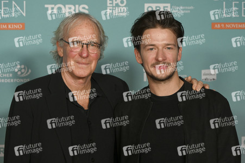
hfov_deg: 17.1
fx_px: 816
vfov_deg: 11.4
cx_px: 122
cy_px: 82
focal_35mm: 120
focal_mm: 120
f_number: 6.3
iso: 1000
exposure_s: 1/200
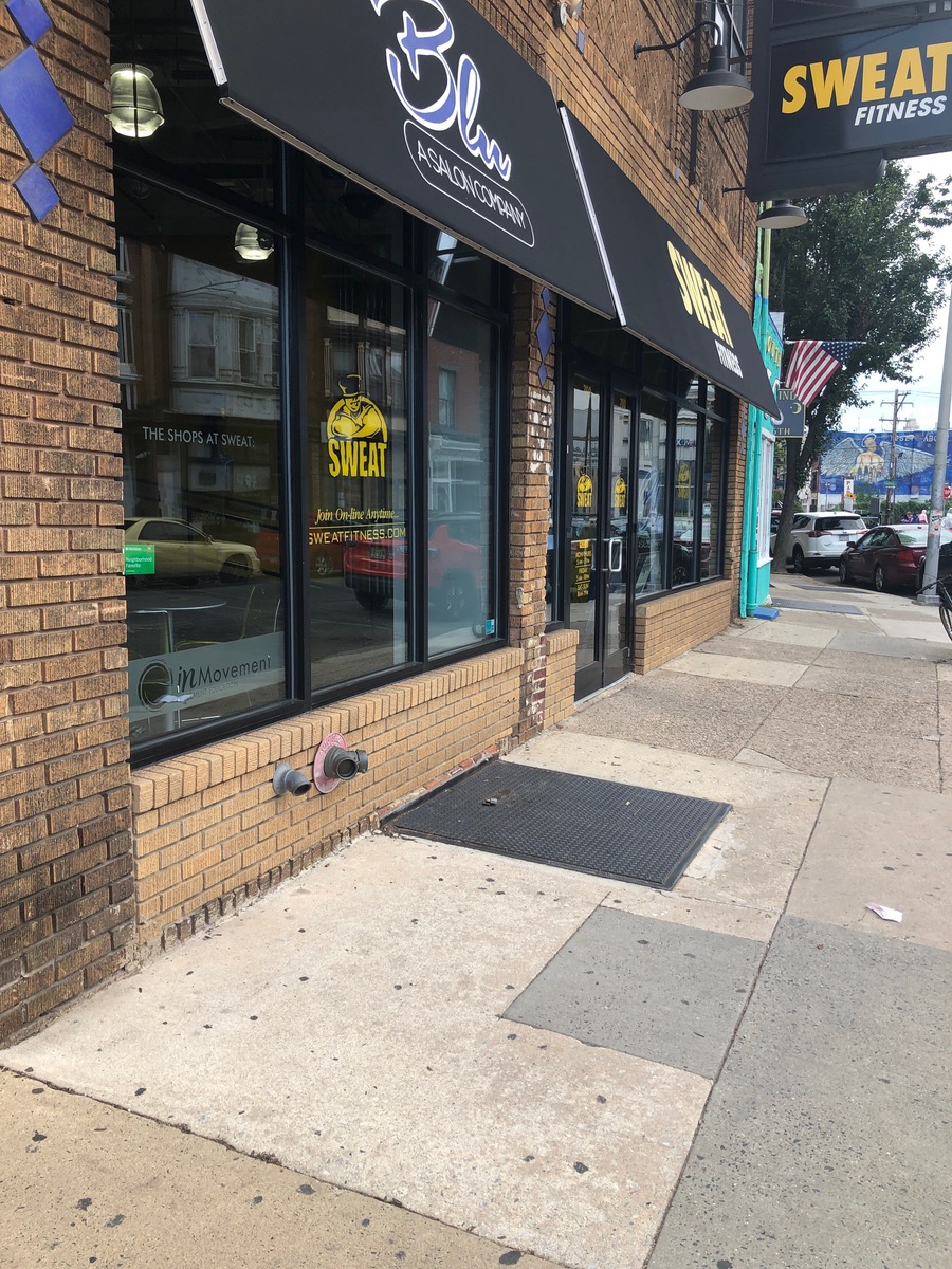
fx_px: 1027
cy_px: 634
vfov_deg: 63.4
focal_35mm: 28
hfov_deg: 49.7
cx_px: 476
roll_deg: +0.2
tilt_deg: -6.3
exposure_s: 1/264
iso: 20
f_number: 1.8
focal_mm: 3.99
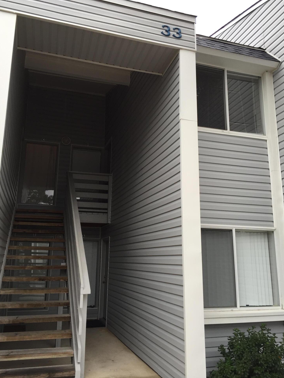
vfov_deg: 60.0
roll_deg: +1.8
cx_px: 142
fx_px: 328
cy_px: 184
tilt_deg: +14.5
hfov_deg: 46.8
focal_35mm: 30
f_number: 2.2
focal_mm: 4.15
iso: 40
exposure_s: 1/120
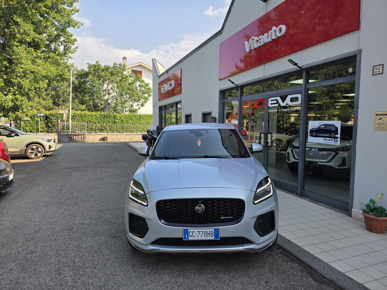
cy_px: 145
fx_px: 257
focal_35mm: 23
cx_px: 194
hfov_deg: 73.9
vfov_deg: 58.9
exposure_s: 1/2094
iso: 80
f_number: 1.7
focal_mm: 6.3
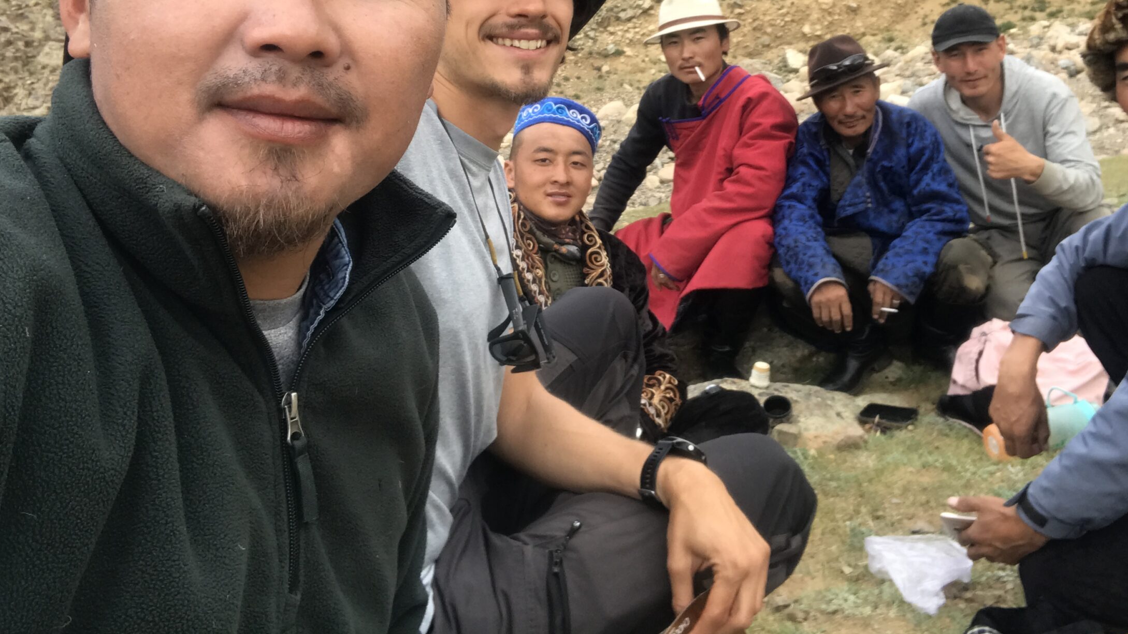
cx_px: 646
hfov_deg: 49.2
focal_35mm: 41
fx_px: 1226
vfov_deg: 28.5
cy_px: 141
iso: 25
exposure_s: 1/247
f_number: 2.2
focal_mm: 2.87
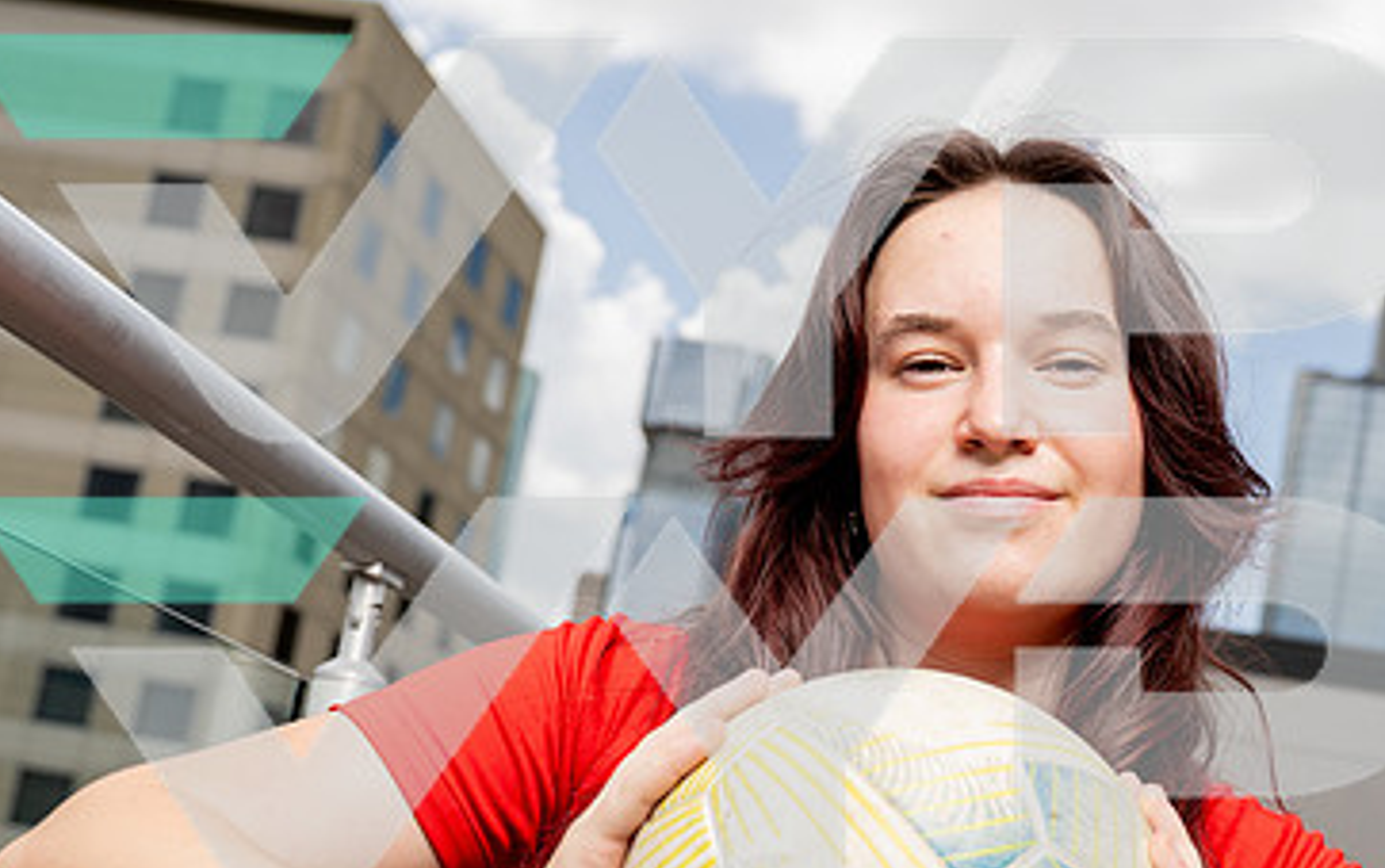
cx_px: 941
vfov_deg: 20.7
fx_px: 2342
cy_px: 702
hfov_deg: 32.6
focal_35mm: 62
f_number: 5
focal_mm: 36
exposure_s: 1/500
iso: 100
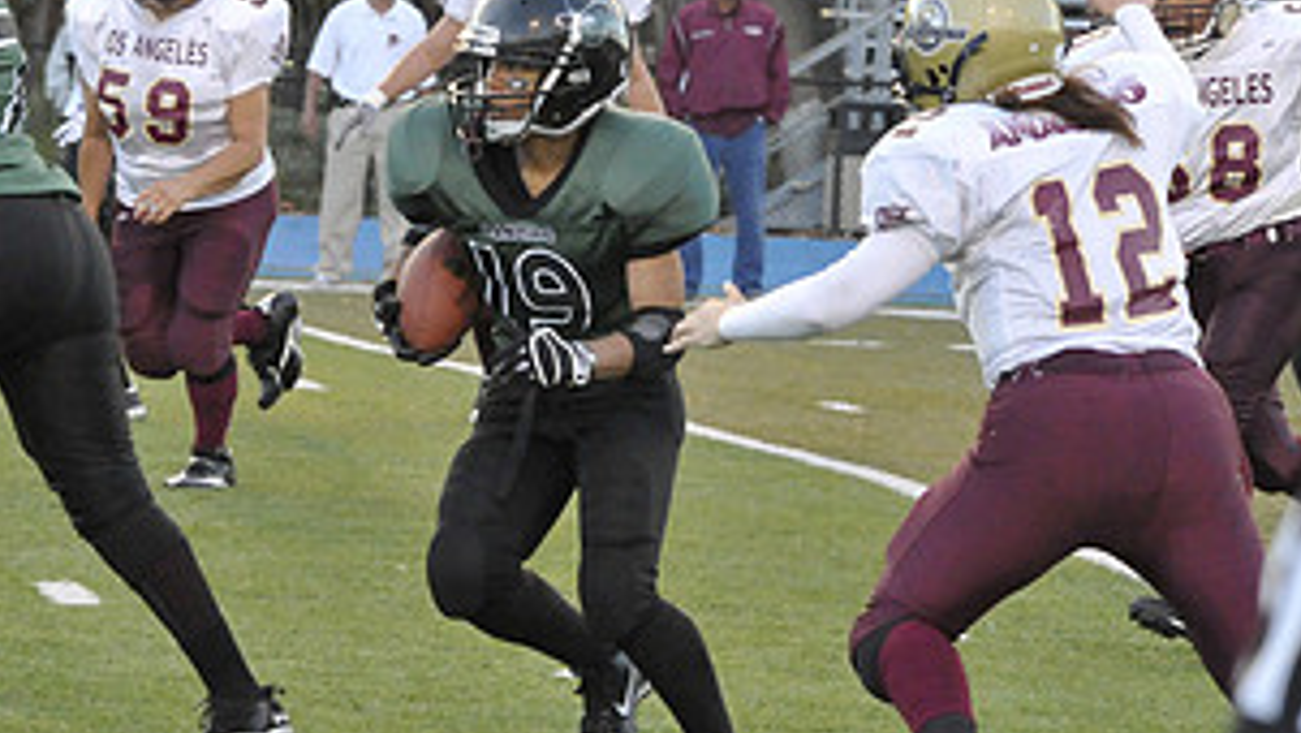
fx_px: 11800
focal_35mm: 342
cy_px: 323
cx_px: 418
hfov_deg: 6.3
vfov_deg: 3.6
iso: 12800
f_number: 10
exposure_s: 1/800
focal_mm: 170
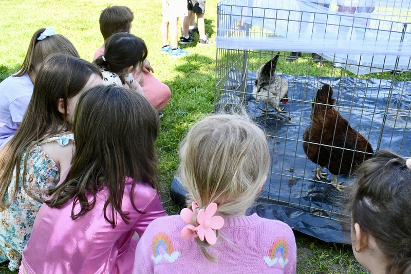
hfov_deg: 53.1
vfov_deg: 36.9
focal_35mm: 36
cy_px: 137
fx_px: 411
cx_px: 206
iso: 3200
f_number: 13
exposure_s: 1/640
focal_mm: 24
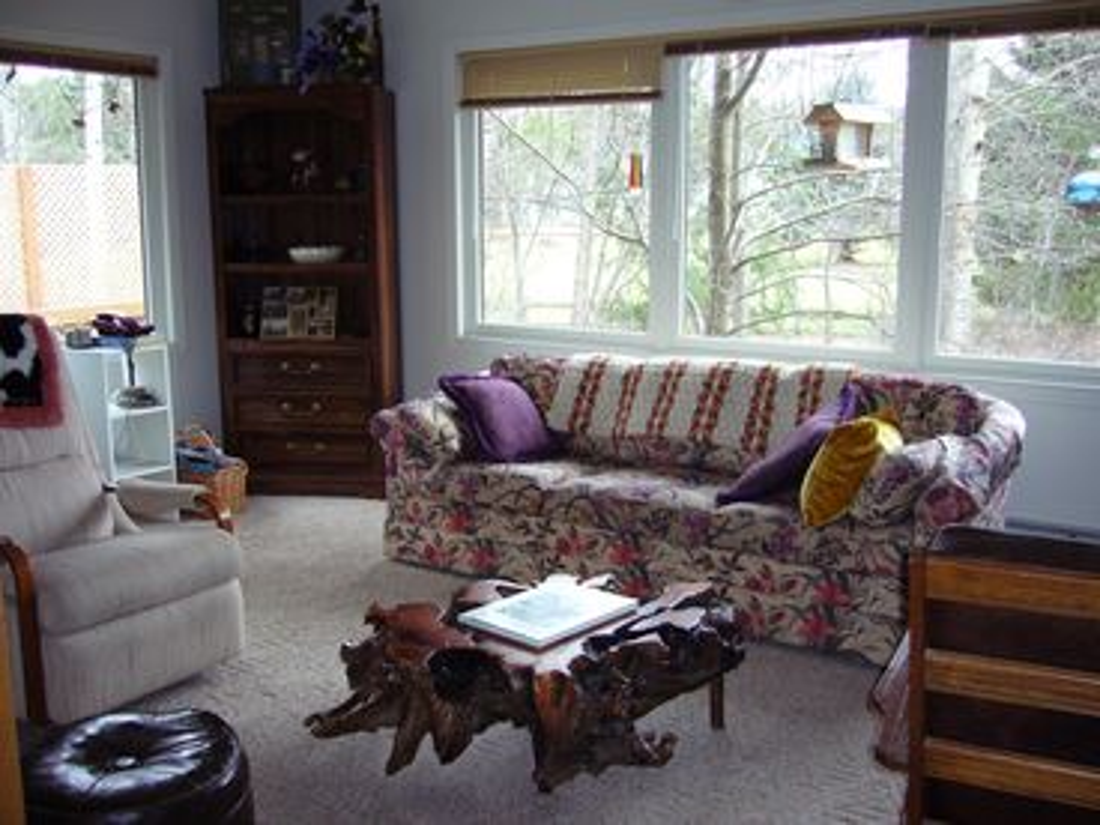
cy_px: 412
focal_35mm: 35
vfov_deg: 40.7
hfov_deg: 52.6
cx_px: 550
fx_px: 1112
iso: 160
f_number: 2.8
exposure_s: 1/30
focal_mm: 5.8
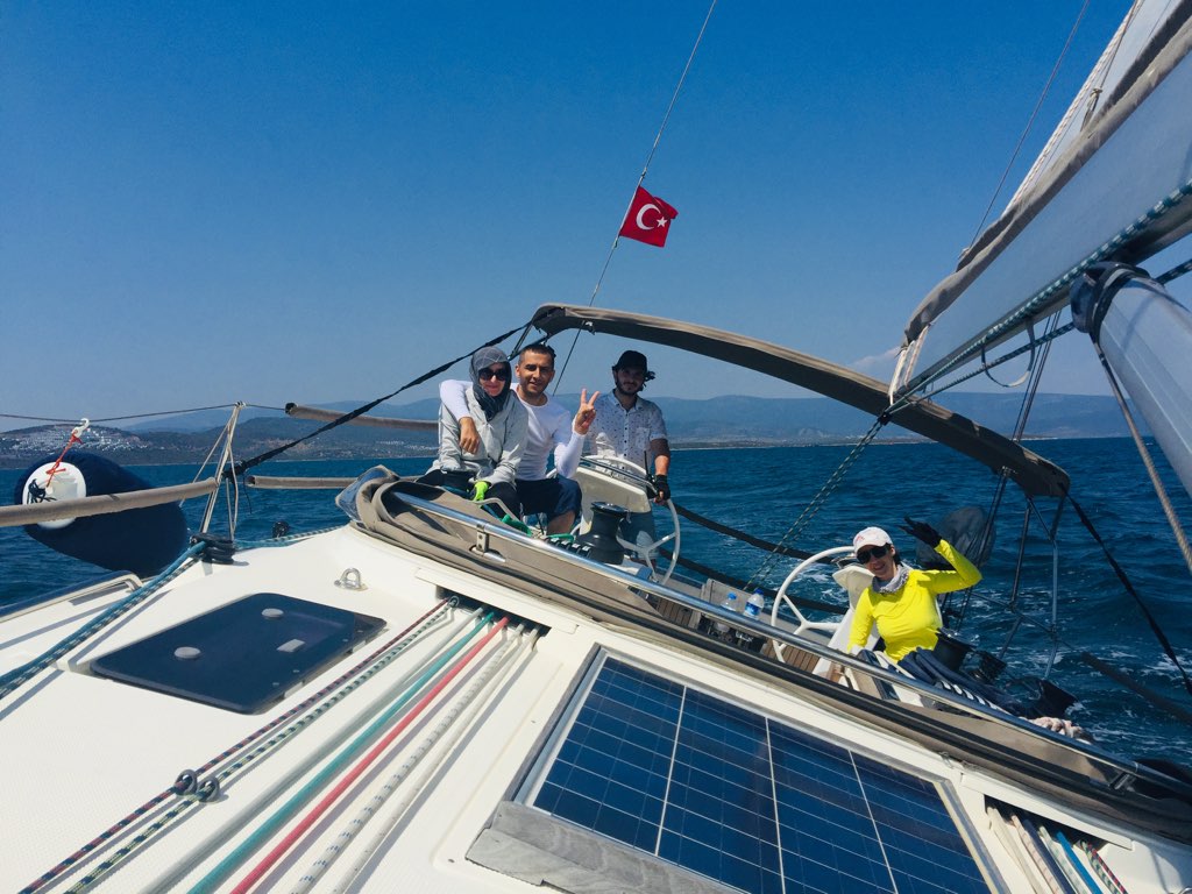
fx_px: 999
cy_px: 447
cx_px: 596
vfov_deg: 48.2
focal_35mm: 29
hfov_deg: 61.7
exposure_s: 1/6623
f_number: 2.2
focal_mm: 4.15
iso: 32
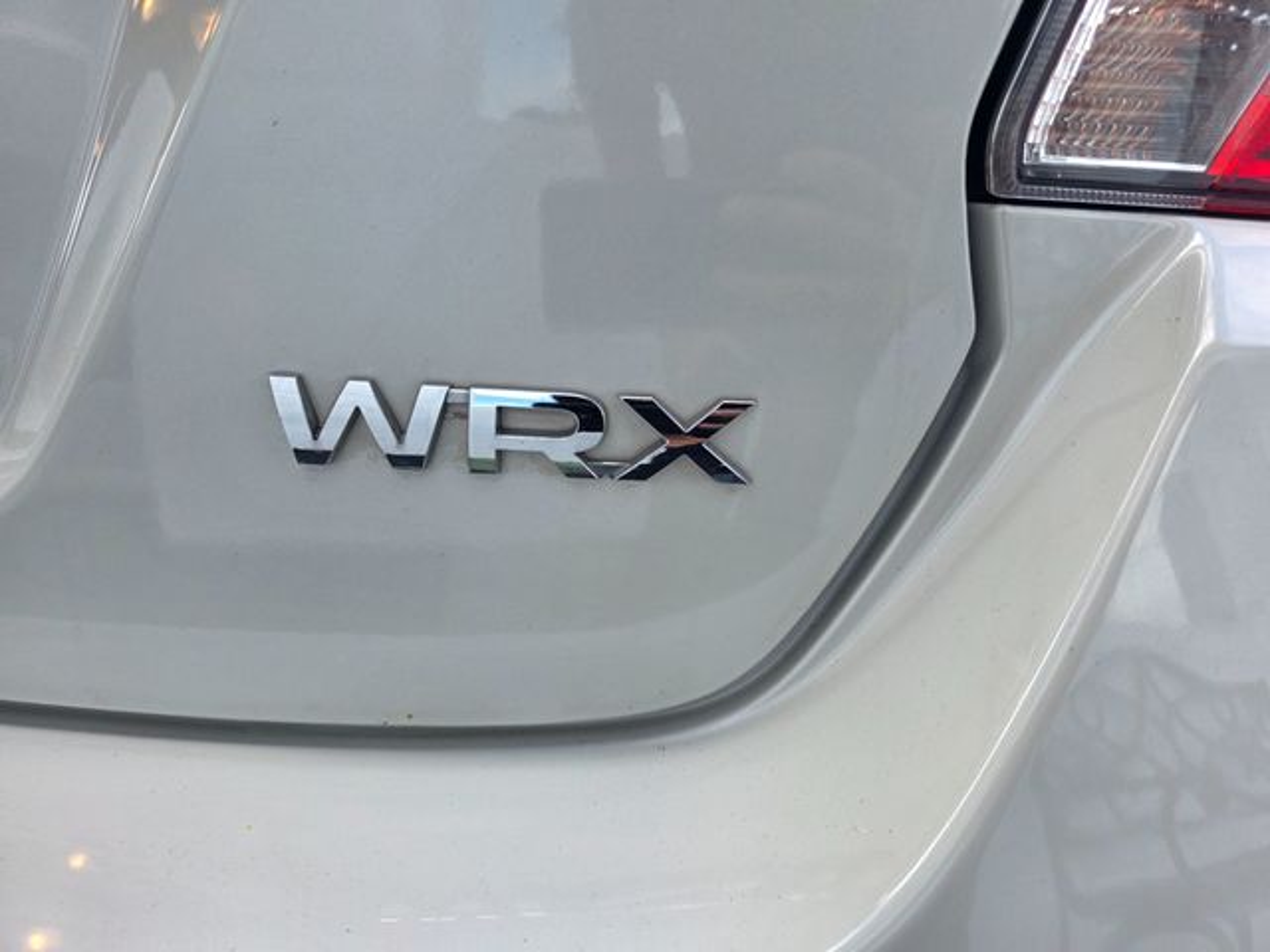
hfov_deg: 73.9
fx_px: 844
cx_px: 635
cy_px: 476
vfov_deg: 58.9
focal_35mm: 23
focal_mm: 6.3
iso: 32
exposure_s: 1/359
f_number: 1.7
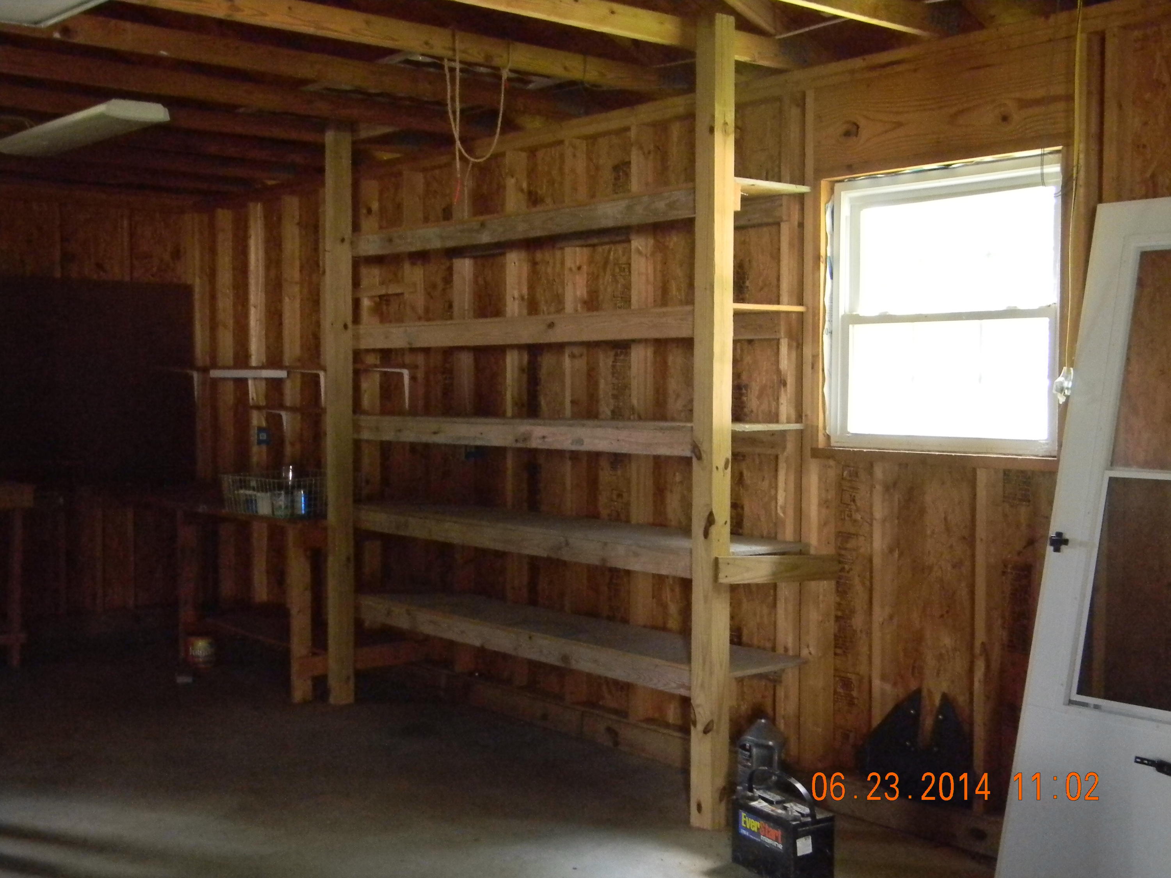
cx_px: 586
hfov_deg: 45.8
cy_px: 439
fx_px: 1387
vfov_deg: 35.1
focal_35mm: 41
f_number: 3.8
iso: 200
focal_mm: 7.3
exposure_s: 1/7.5
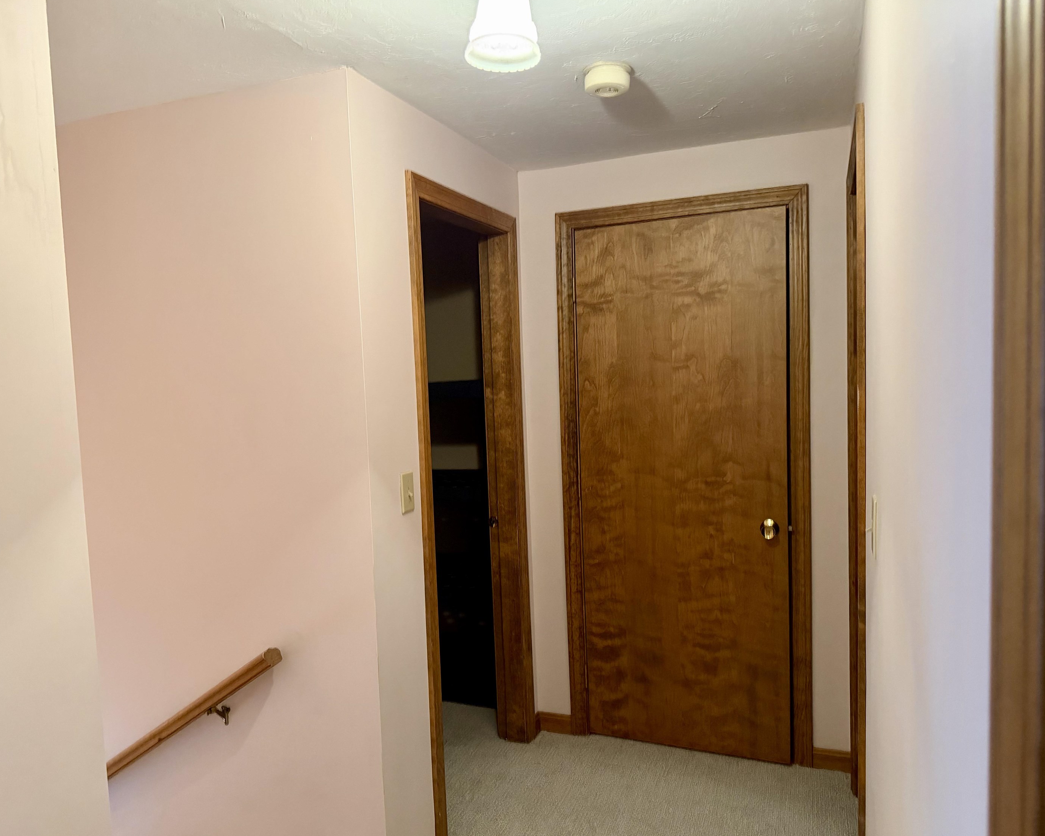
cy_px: 430
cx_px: 502
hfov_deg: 66.0
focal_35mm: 26
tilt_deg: -5.0
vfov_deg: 54.9
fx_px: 804
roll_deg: +2.0
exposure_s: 1/60
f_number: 1.78
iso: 800
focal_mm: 6.76
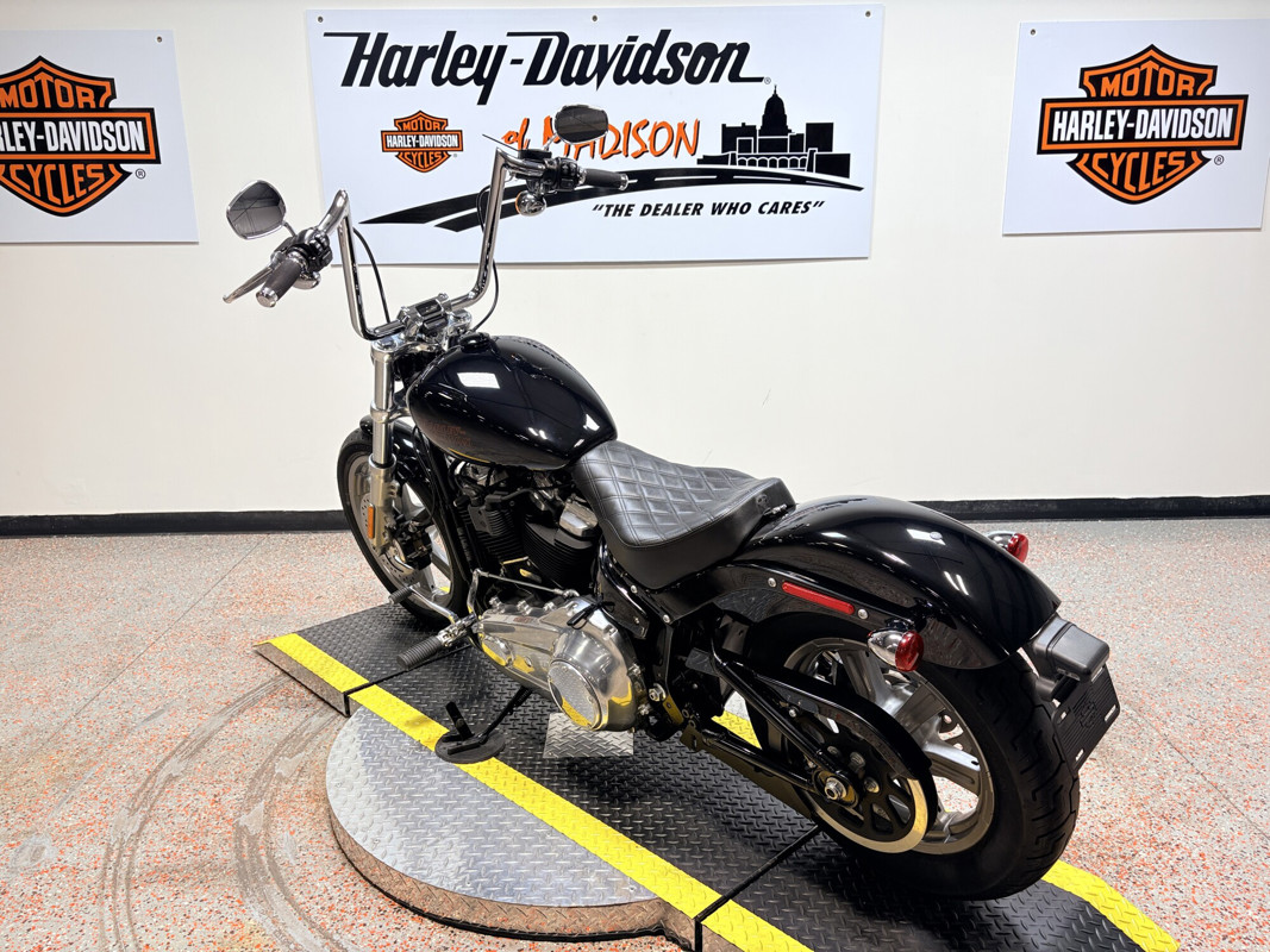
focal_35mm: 26
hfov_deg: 67.3
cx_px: 635
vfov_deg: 53.1
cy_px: 476
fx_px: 954
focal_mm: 5.96
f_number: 1.6
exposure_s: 1/120
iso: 40
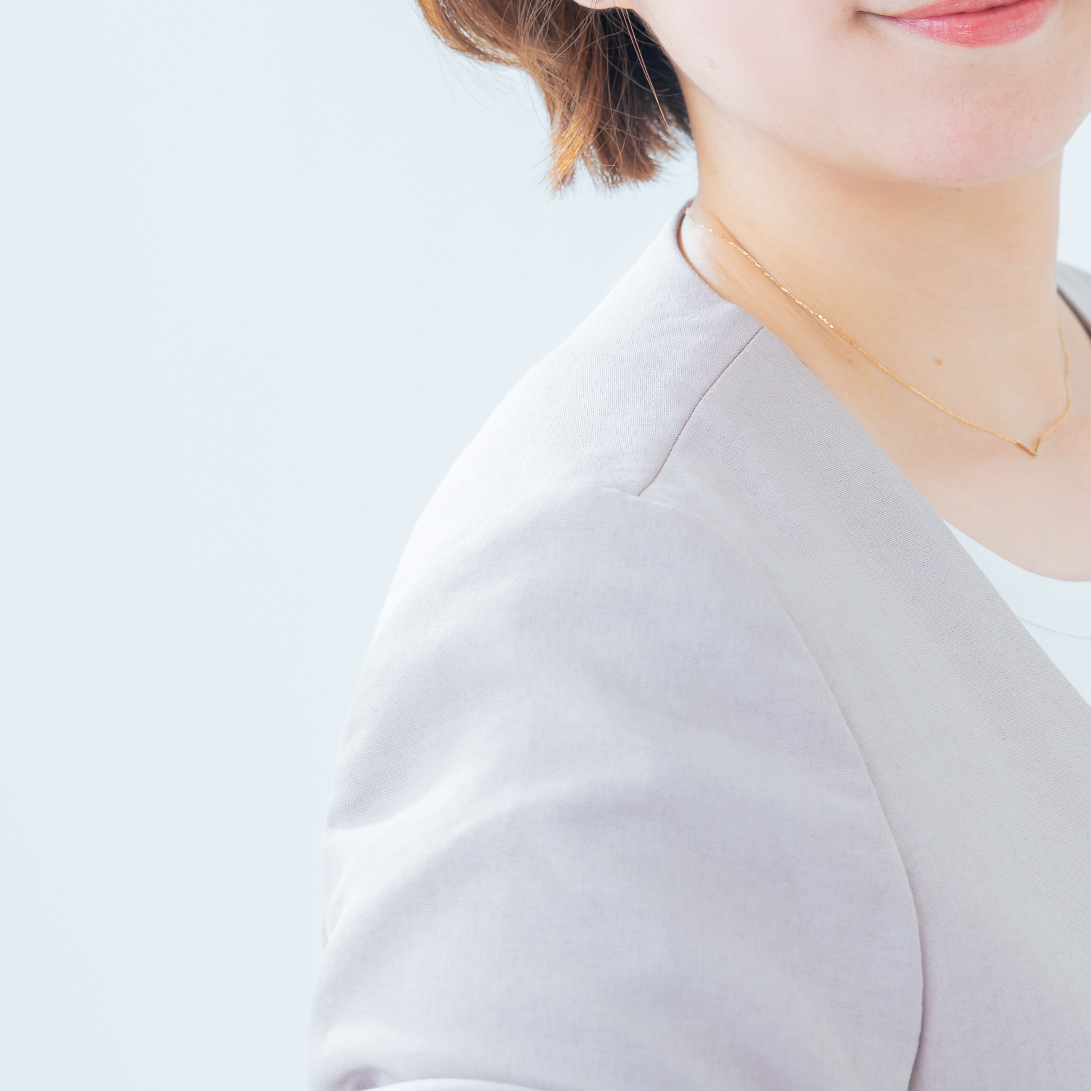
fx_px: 8023
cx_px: 944
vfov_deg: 7.8
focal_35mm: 225
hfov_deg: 7.8
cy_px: 471
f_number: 5.6
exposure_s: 1/125
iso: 250
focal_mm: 98
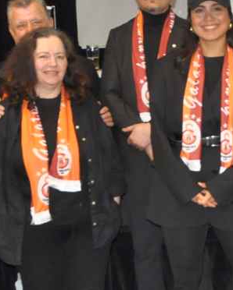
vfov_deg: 22.0
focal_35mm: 87
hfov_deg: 16.1
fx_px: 749
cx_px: 355
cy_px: 150
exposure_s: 1/60
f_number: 3.5
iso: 800
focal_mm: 18
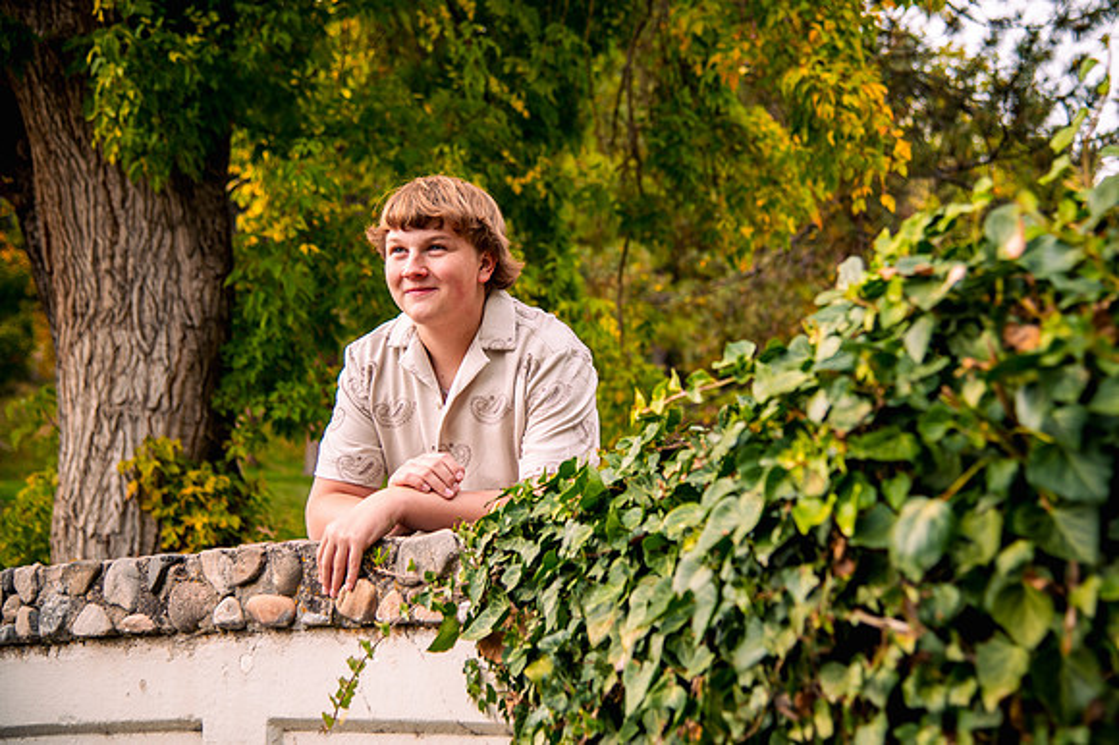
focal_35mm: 60
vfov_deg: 22.4
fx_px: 1878
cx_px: 615
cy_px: 346
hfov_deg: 33.2
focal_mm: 55
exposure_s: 1/100
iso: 200
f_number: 4
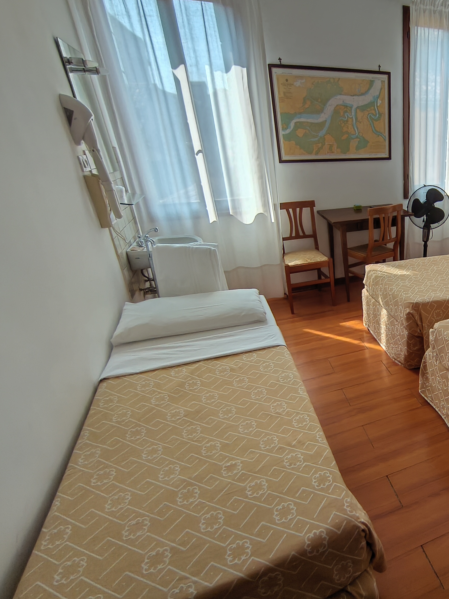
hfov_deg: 54.8
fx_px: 363
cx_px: 408
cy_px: 296
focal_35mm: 21
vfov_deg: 79.0
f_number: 2.2
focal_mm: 1.64
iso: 101
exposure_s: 1/180
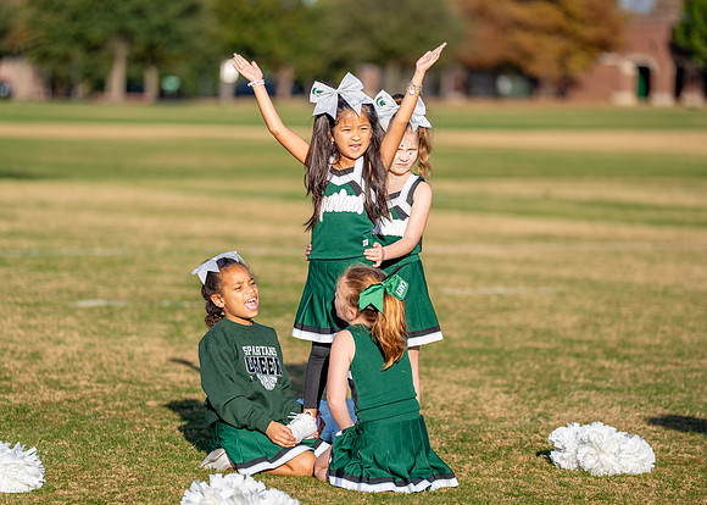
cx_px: 331
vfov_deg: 8.2
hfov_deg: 11.5
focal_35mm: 175
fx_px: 3517
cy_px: 256
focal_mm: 158
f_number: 2.8
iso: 250
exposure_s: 1/4000
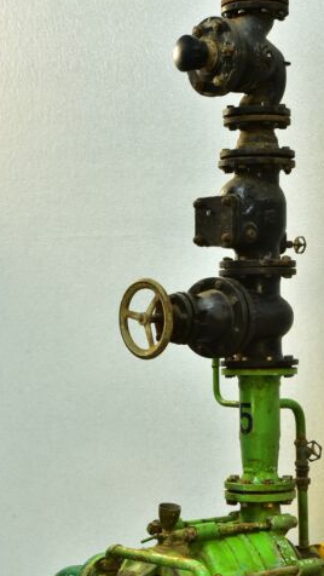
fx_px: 1450
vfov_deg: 22.4
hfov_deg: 12.7
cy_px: 364
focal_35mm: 95
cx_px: 216
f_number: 18
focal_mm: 48
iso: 500
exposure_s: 1/8
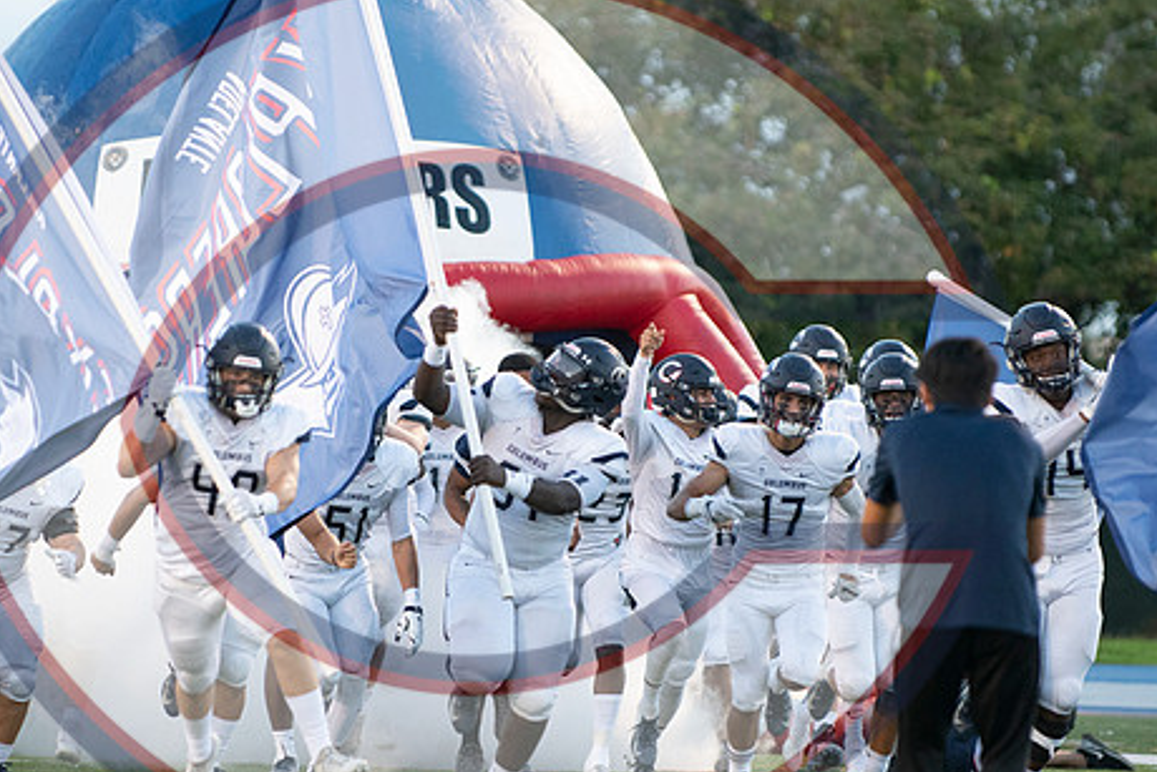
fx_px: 12152
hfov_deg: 5.5
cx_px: 463
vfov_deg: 3.6
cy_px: 421
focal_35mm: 378
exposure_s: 1/1600
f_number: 2.8
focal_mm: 200
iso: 2800
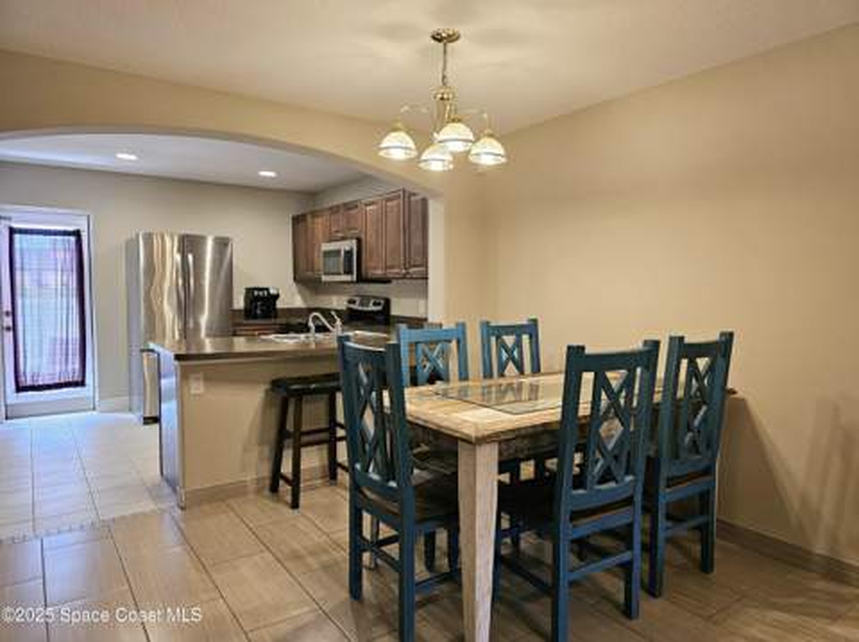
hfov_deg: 74.0
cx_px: 430
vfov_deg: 58.8
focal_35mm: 23
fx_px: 570
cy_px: 321
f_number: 1.7
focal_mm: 6.3
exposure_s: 1/120
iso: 500
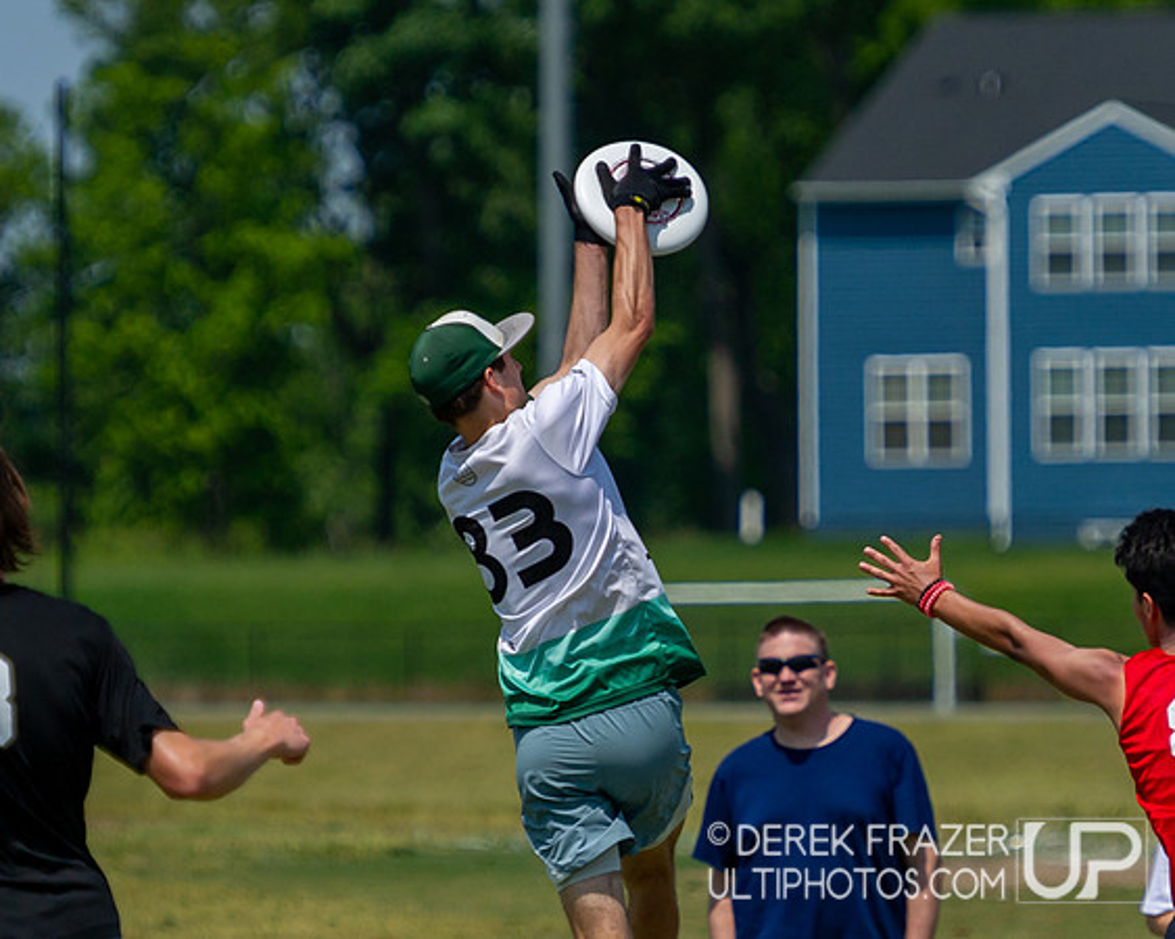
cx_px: 581
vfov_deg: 3.0
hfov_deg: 3.8
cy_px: 574
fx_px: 17806
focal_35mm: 512
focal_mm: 220
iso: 280
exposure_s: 1/5000
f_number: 4
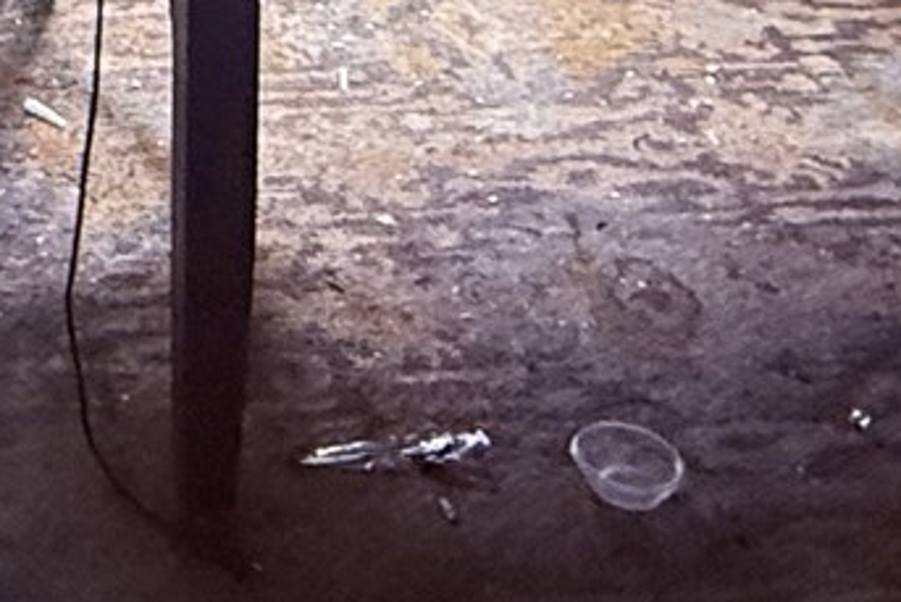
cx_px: -116
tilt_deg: -7.4
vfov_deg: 13.0
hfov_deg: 22.0
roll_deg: -0.7
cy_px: -712
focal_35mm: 87
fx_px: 2178
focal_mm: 2.22
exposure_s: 1/99
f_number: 2.2
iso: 320
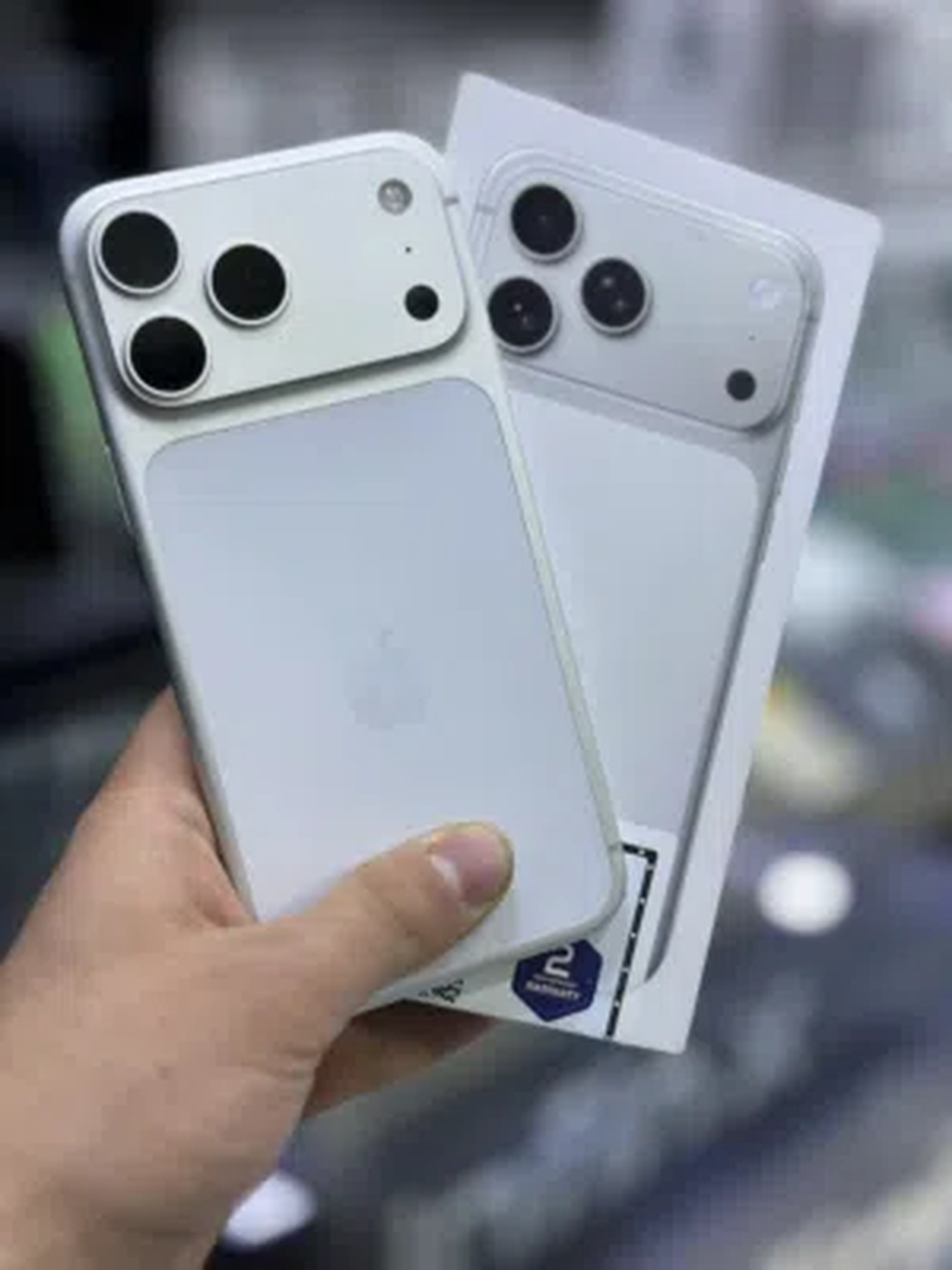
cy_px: 635
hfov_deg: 30.3
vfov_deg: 39.7
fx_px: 1760
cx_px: 476
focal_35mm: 48
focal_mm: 6.86
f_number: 1.78
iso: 64
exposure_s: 1/132
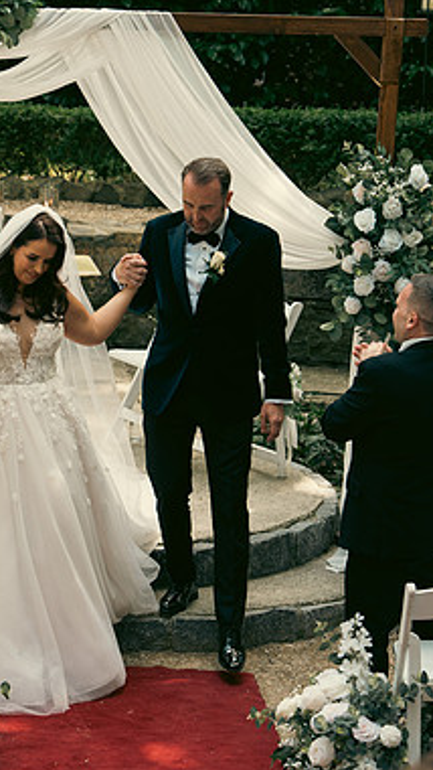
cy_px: 388
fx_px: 2284
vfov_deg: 19.1
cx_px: 95
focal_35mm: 112
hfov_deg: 10.8
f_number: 3.5
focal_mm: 70
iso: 250
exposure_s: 1/200
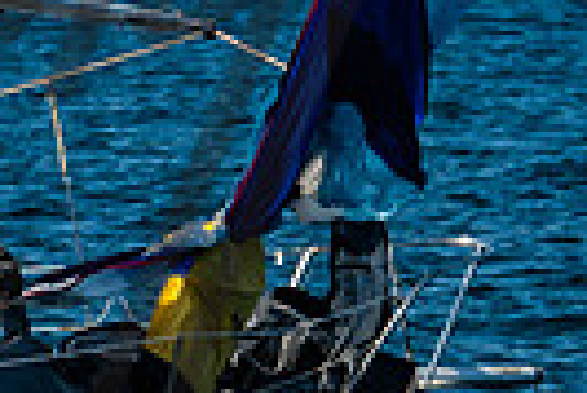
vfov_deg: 1.3
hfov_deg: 1.9
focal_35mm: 1073
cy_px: -413
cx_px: -187
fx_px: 17515
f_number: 6.3
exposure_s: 1/400
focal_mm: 130
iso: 160
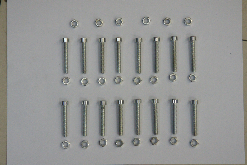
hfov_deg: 19.5
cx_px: 124
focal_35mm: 105
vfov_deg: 13.0
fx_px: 720
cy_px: 82
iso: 800
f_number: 2.8
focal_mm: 70
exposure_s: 1/125
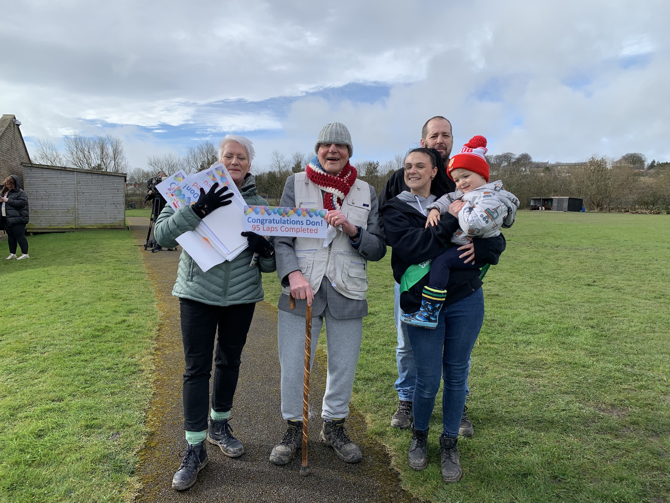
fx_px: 503
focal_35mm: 26
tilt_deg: -3.8
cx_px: 335
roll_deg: +1.1
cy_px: 252
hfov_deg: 67.3
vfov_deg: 53.1
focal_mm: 4.25
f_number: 1.8
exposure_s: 1/1992
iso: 25
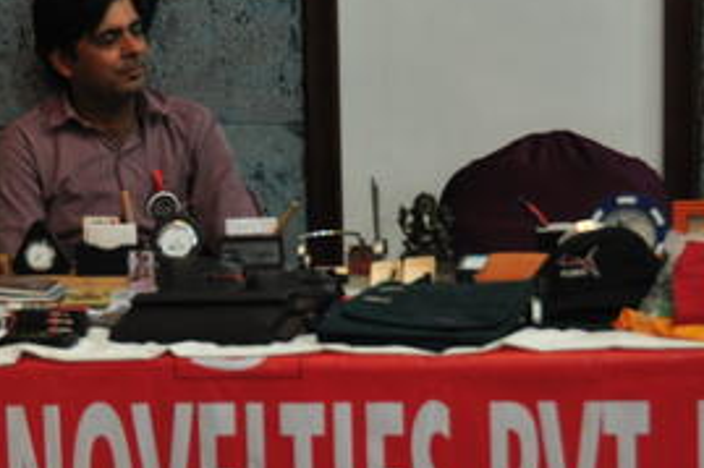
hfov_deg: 13.3
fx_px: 3010
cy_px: 336
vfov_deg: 8.9
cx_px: 236
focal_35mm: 154
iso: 800
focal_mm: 46
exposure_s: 1/40
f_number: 4.5
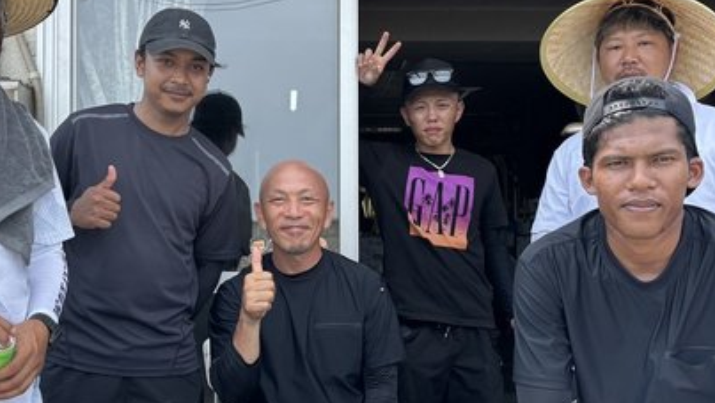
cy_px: 211
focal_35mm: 45
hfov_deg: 45.3
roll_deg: +0.3
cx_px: 307
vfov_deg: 26.5
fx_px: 853
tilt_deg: +1.5
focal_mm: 5.96
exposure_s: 1/1178
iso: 50
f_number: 1.6
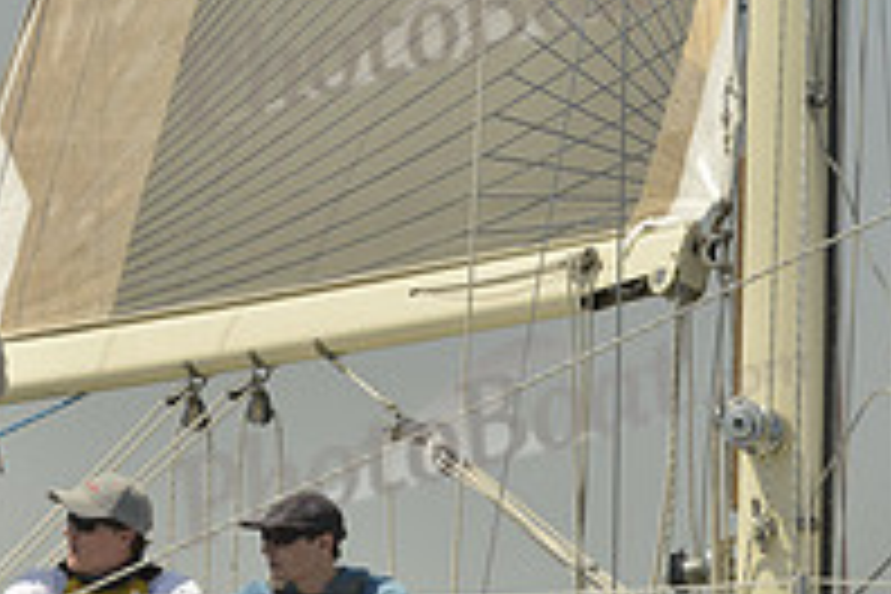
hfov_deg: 6.1
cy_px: 727
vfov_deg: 4.0
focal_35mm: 339
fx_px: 8390
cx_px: -54
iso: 200
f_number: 8
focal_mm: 116
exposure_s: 1/1250
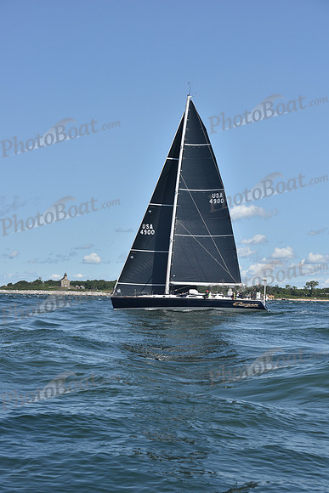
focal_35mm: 70
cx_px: 164
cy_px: 246
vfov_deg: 28.8
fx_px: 959
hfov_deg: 19.5
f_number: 9
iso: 250
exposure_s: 1/1000
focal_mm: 70
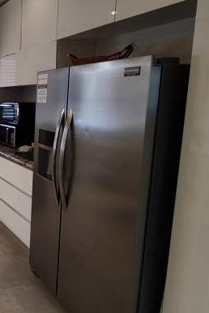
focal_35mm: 28
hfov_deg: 32.2
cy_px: 130
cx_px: -75
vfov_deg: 65.0
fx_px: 243
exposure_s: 1/60
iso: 200
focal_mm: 2.2
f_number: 2.2
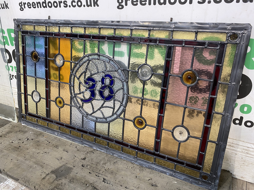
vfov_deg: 53.1
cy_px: 95
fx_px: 191
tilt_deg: -24.8
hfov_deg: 67.3
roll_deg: +1.6
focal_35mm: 26
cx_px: 127
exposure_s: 1/50
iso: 80
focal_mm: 4.25
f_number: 1.8
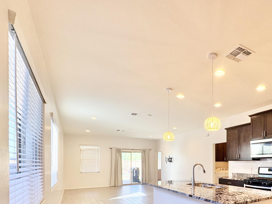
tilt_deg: +0.5
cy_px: 163
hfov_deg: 70.5
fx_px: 181
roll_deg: +0.9
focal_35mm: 23
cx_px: 193
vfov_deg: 54.8
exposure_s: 1/120
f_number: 2.2
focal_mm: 2.22
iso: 160
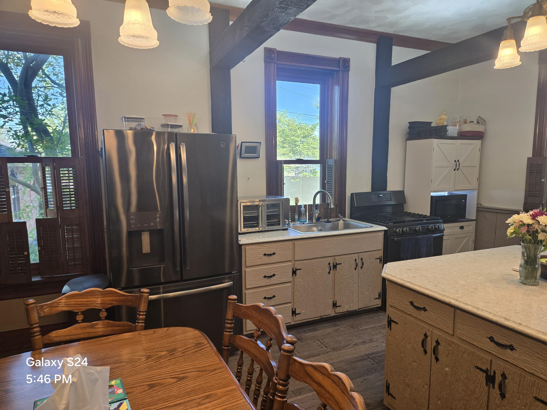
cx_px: 274
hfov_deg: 73.9
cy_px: 205
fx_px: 363
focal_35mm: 23
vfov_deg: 58.9
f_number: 1.8
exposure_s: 1/120
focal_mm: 5.4
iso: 100
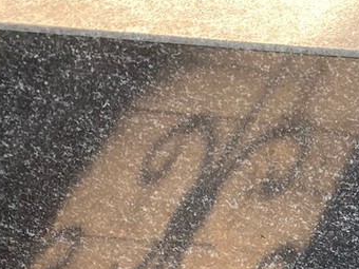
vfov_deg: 12.1
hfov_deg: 15.4
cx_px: 649
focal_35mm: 110
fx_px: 1141
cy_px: 529
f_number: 1.8
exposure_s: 1/121
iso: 40
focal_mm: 4.25
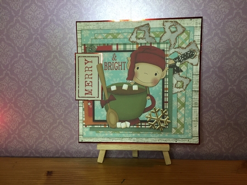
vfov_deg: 48.2
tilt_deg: -11.7
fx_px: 207
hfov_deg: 61.7
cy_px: 92
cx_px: 124
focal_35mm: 29
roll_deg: +1.2
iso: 125
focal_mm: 4.15
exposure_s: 1/33
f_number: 2.2
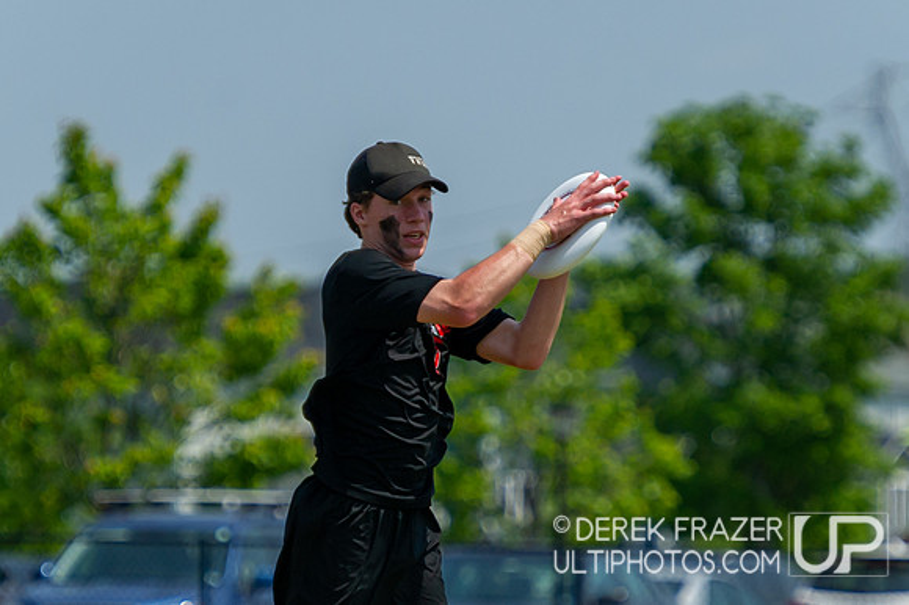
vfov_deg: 2.7
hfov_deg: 4.1
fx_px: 12802
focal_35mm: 507
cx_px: 465
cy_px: 396
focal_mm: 220
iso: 400
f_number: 4
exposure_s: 1/5000
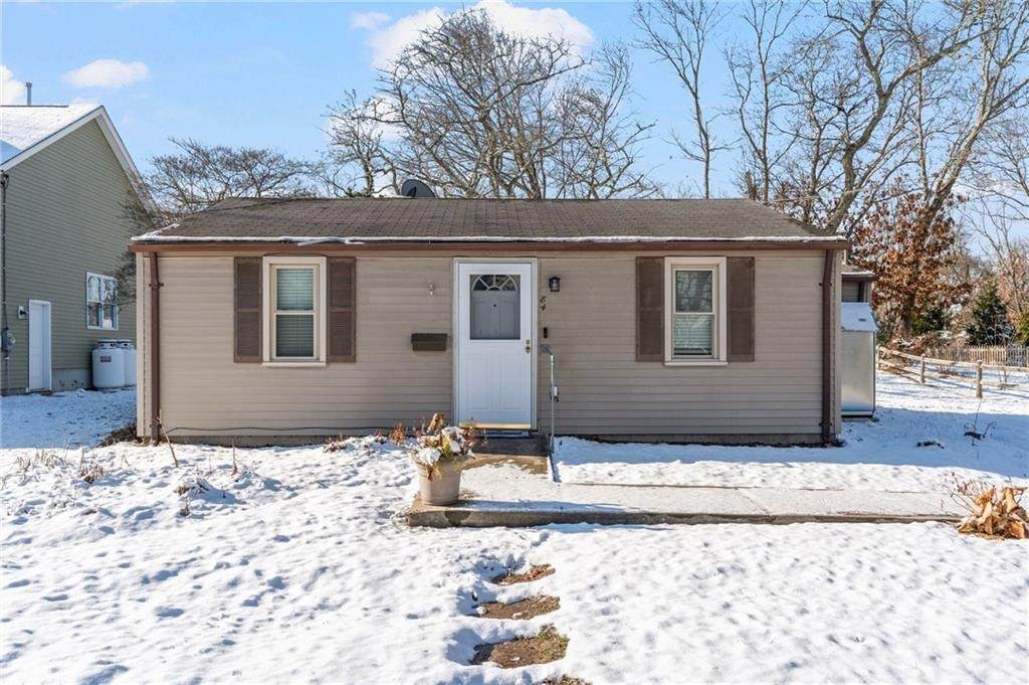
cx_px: 514
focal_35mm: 28
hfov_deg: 65.5
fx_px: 800
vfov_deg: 46.3
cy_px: 342
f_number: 7.1
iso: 640
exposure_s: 1/2500
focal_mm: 28
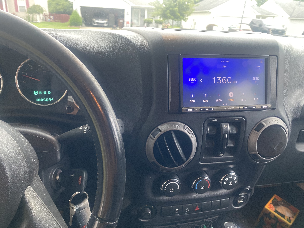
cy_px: 114
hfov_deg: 67.3
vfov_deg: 53.1
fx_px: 228
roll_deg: -3.0
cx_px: 152
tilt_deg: -23.4
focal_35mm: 26
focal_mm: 4.25
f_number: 1.8
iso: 160
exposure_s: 1/60
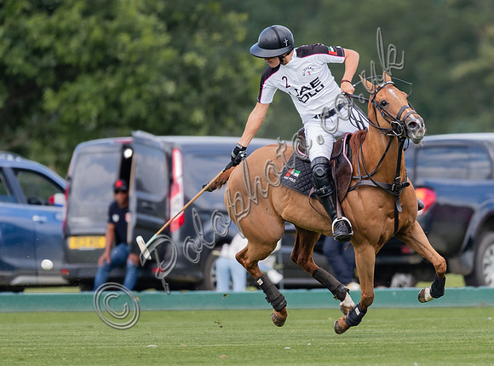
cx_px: 318
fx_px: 14183
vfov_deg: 1.5
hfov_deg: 2.0
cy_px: 221
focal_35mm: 999
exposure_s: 1/1250
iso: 400
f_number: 4
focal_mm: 500
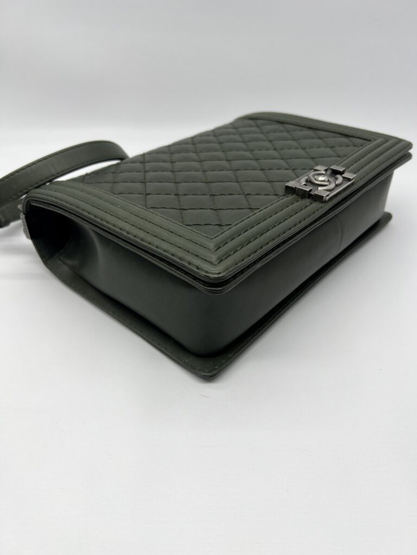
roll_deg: +0.3
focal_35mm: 26
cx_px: 208
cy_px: 278
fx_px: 418
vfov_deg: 67.3
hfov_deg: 53.1
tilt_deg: -34.2
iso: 40
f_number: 1.5
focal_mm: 5.7
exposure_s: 1/225
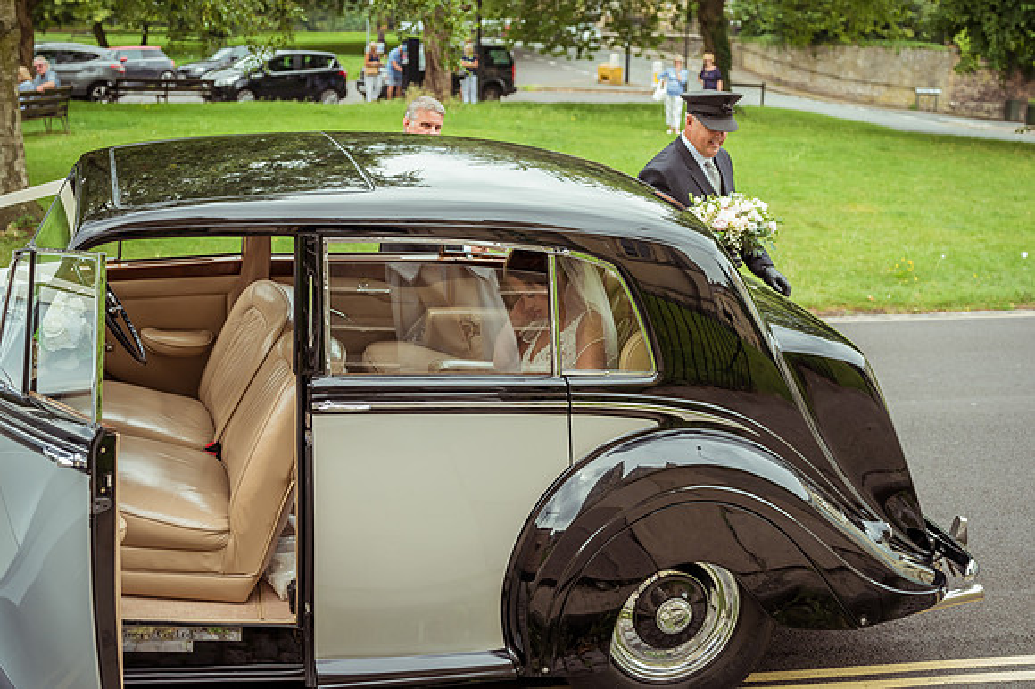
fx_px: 1437
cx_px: 518
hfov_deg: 39.6
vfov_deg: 27.0
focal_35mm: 50
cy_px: 344
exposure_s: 1/1000
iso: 900
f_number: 4
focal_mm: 50
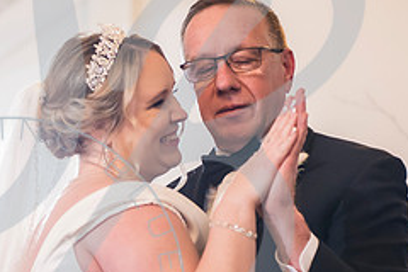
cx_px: 95
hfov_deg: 12.1
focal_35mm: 169
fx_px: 1915
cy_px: 149
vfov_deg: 8.1
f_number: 2.8
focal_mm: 70
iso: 1600
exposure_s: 1/125
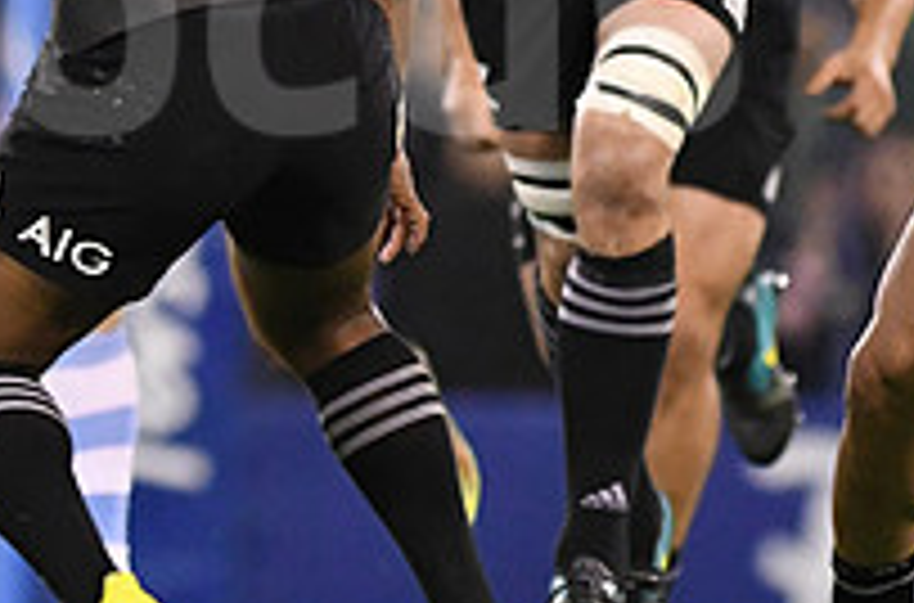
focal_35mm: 1284
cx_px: -378
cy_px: -16
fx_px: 32498
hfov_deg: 1.6
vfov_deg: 1.1
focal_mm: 300
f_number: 2.8
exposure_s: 1/1000
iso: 4000
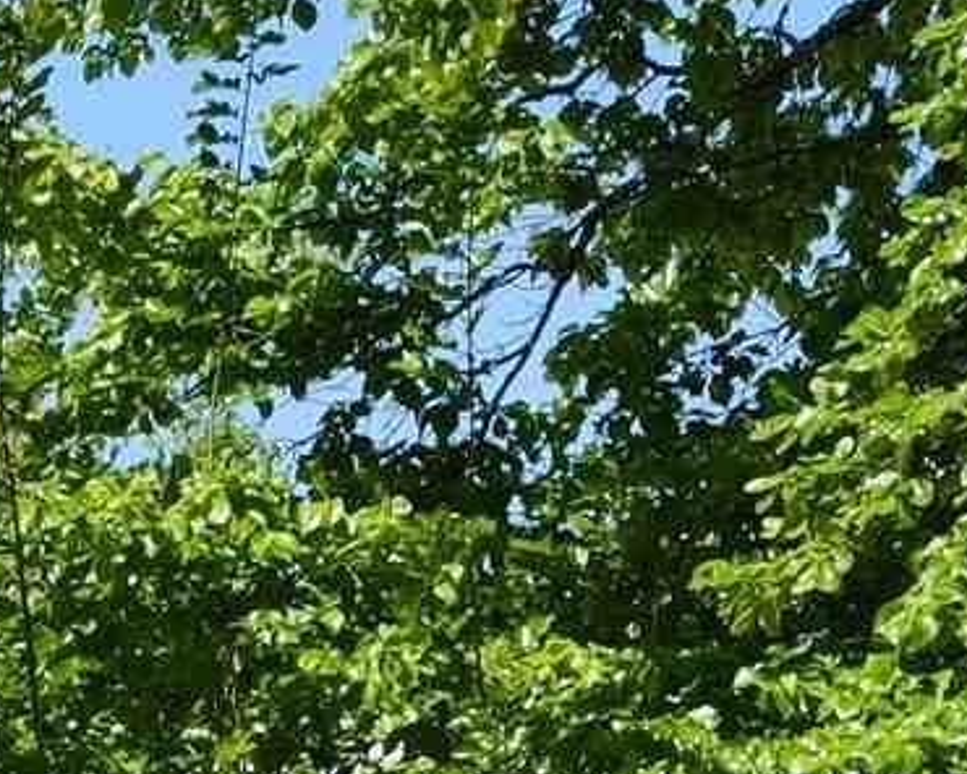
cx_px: 459
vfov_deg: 6.1
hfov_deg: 8.0
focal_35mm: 243
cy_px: 1817
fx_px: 6955
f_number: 5
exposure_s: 1/400
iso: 100
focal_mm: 15
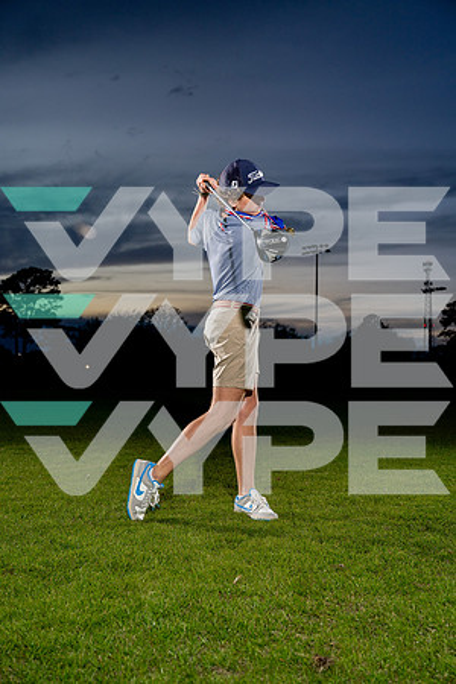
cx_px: 228
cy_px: 342
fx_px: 627
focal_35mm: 33
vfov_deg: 57.2
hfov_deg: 40.0
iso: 400
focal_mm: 33
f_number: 4
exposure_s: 1/250
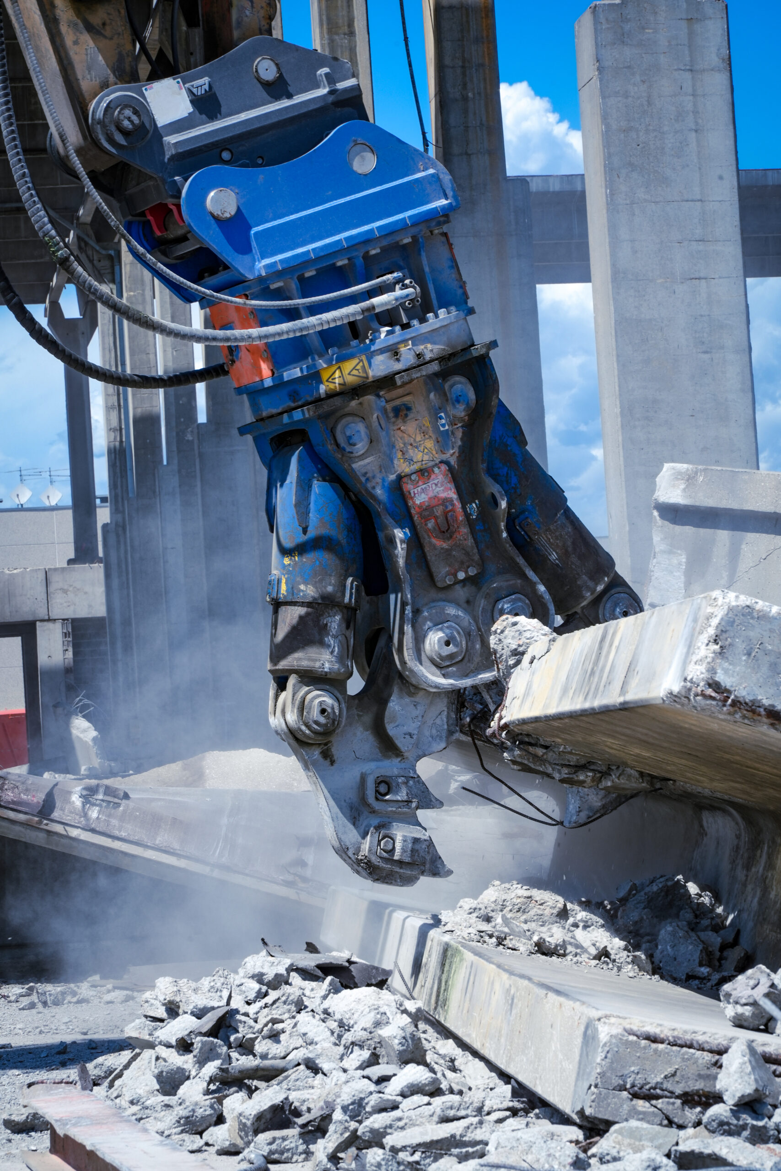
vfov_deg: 20.2
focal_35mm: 101
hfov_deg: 13.6
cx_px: 390
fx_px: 3286
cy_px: 586
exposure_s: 1/160
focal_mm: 101
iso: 250
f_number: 20
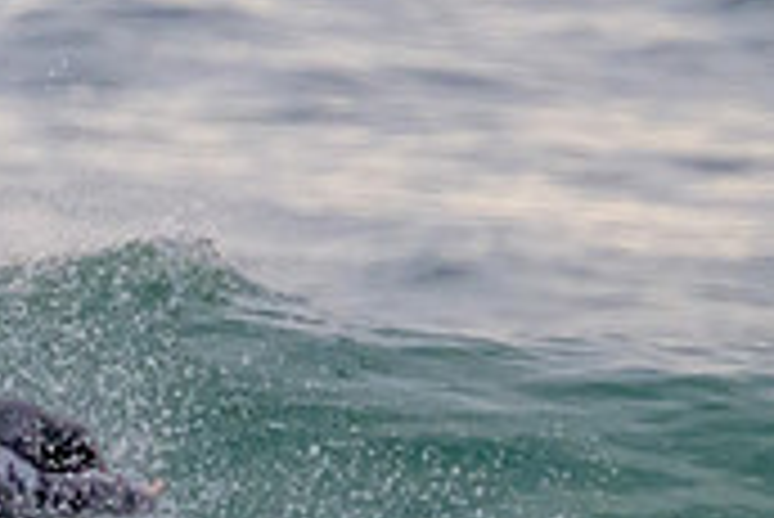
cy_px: 516
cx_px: -54
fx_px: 58054
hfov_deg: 0.8
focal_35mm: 2698
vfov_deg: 0.5
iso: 7200
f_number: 11
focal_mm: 800
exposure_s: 1/2000
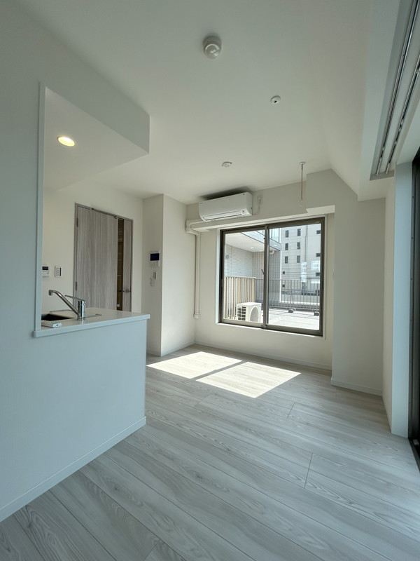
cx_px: 210
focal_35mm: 14
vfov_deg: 102.1
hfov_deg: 85.7
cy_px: 280
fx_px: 226
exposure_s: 1/399
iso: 32
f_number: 2.4
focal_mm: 1.54
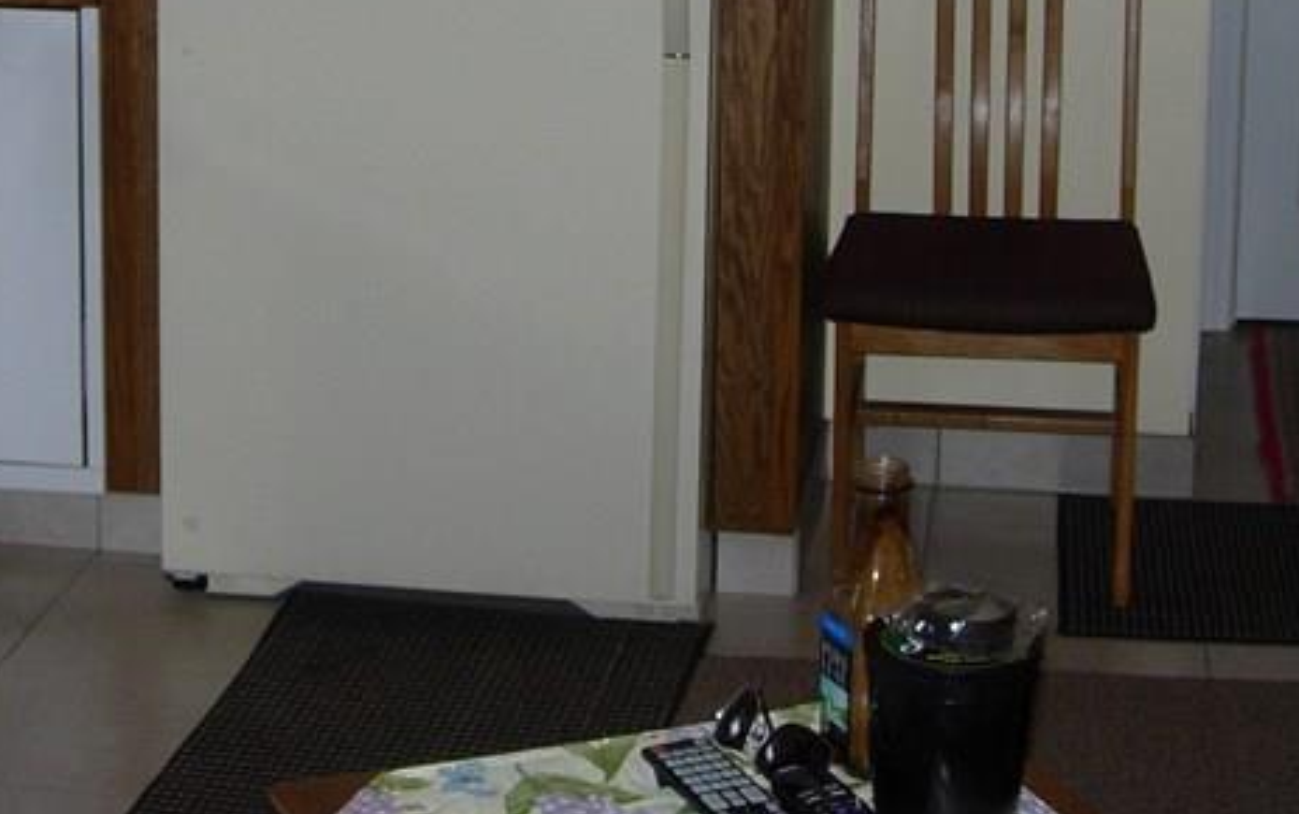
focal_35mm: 89
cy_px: -81
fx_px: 3153
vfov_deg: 14.4
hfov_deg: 23.3
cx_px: 564
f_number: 2.8
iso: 79
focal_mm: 7.8
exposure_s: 1/64
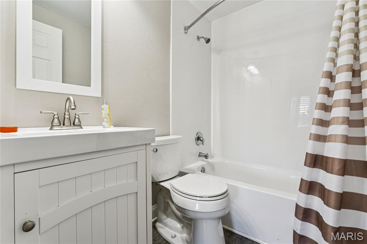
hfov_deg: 96.4
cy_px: 122
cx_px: 184
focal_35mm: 16
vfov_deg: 73.4
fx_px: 164
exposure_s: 1/3.33
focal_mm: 16.1
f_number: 13
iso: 200
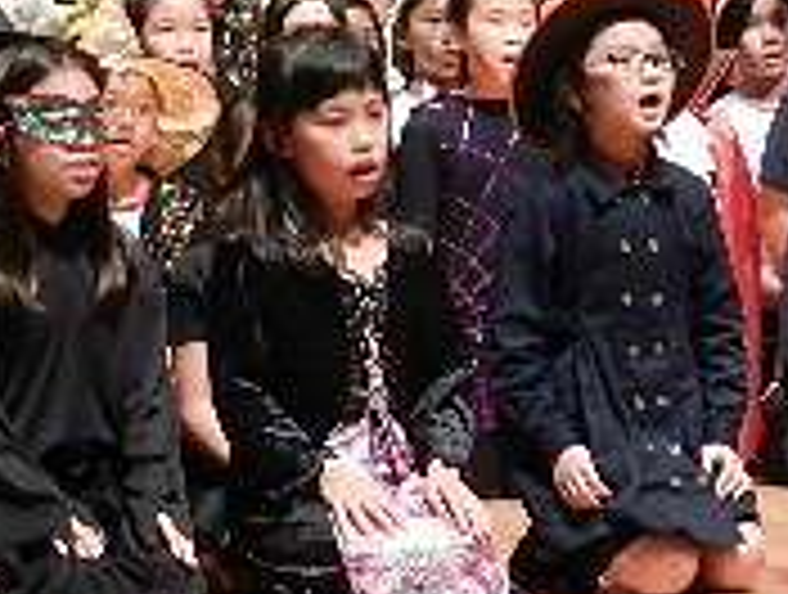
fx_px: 4996
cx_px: 838
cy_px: -126
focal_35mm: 219
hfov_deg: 8.9
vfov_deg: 6.8
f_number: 4.5
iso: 400
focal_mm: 10.9
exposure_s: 1/25
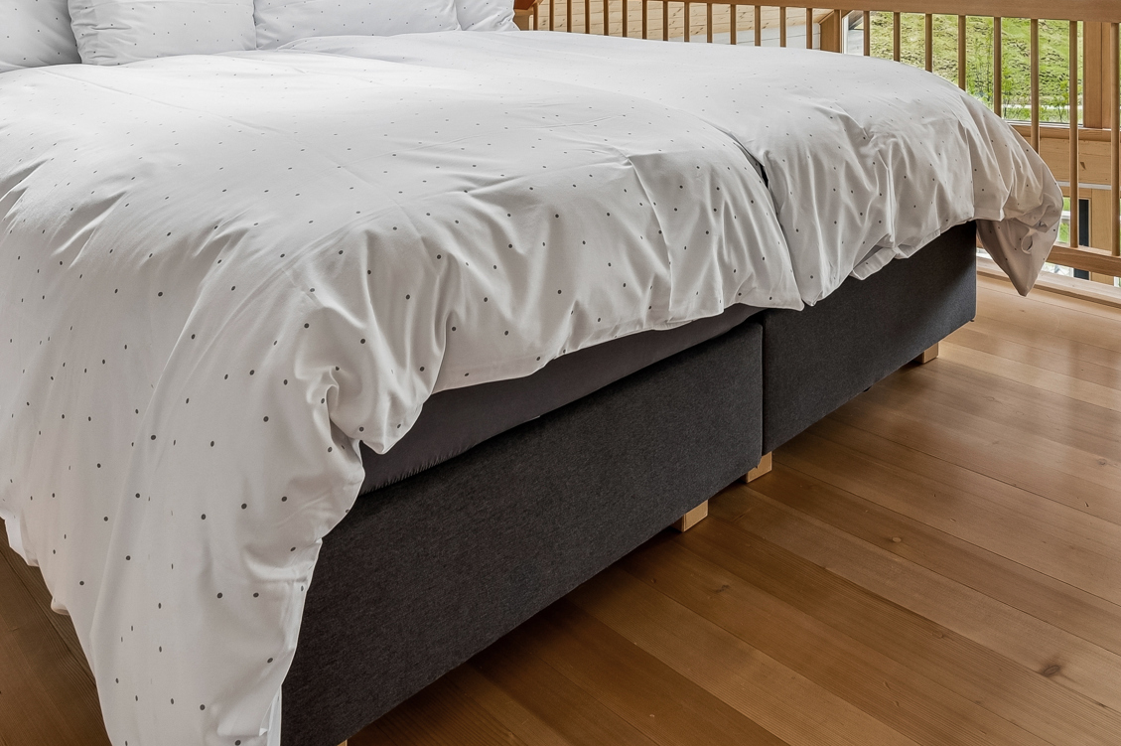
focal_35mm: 31
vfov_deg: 36.0
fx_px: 965
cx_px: 725
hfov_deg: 59.3
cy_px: -74
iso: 250
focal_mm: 14
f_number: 8
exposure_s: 1/30
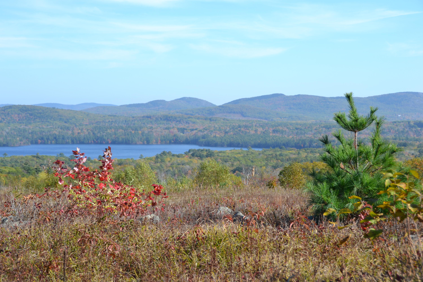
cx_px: 212
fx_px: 811
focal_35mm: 69
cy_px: 141
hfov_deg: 29.2
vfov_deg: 19.7
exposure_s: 1/200
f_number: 7.1
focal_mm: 46
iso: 100
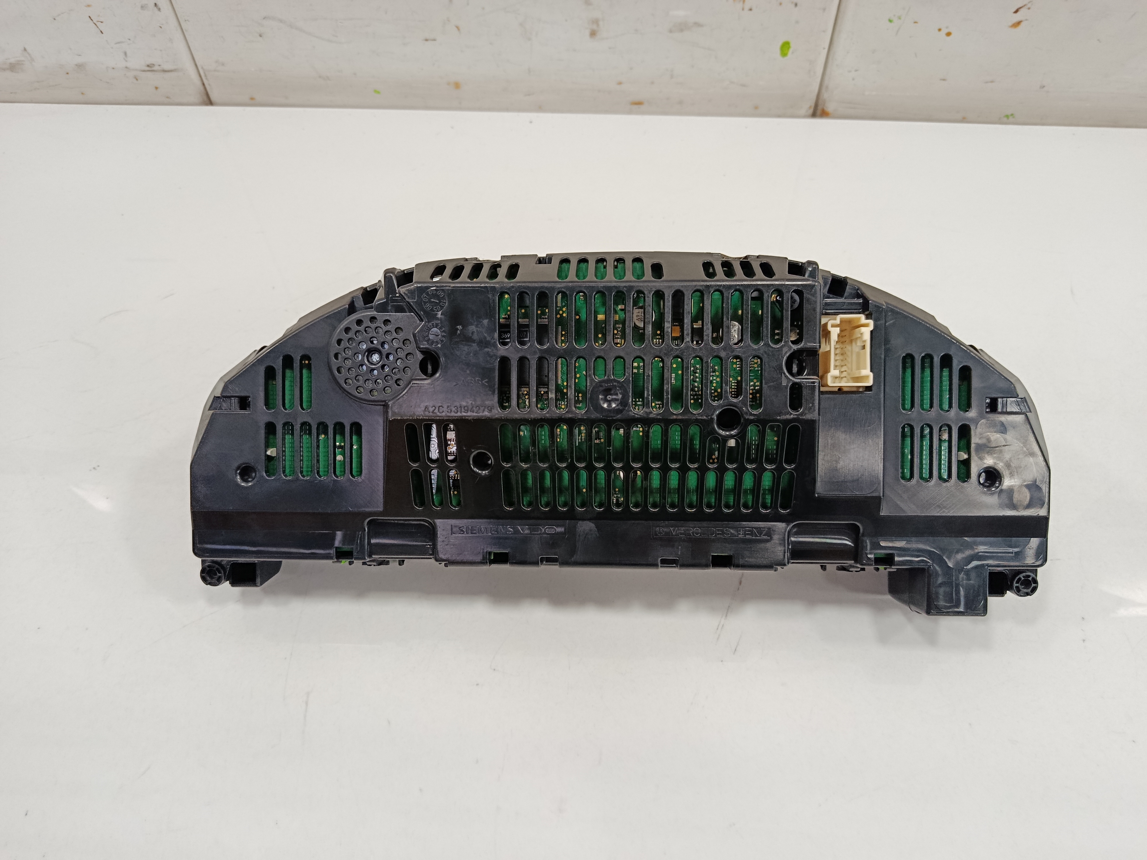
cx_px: 574
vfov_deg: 56.8
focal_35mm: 24
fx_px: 795
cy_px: 430
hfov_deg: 71.6
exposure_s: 1/100
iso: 1056
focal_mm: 5.24
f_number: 1.7
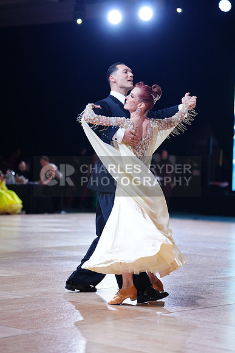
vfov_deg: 21.5
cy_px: 176
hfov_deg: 14.4
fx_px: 930
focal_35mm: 95
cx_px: 118
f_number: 2.8
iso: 800
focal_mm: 95
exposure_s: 1/500
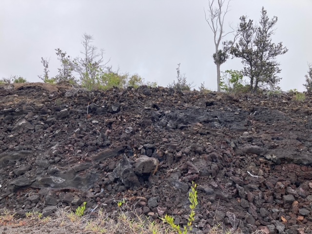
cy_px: 117
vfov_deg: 49.7
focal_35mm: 28
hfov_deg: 63.4
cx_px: 156
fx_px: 252
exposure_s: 1/796
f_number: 1.8
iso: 20
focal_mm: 3.99
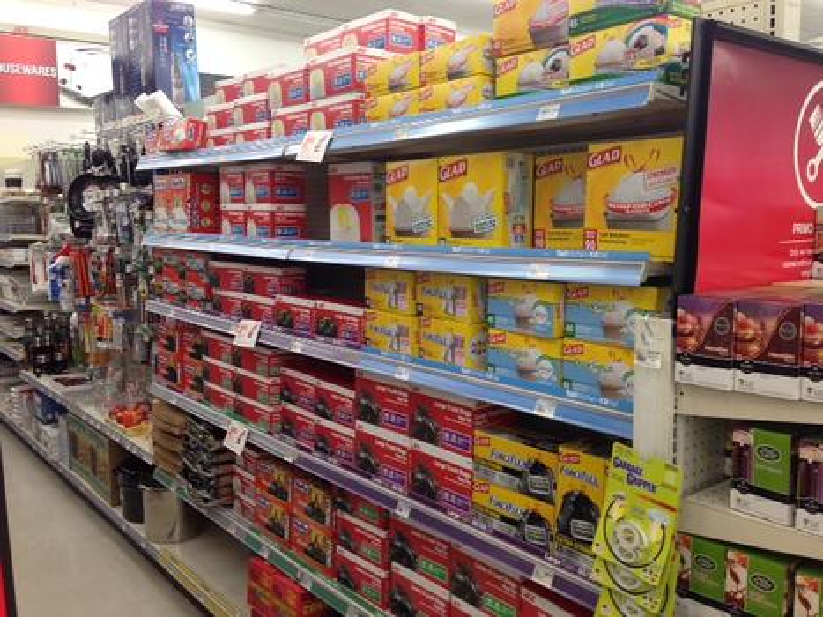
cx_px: 412
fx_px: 784
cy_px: 308
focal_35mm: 33
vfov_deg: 42.9
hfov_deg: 55.4
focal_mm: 4.12
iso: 64
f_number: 2.4
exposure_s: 1/30
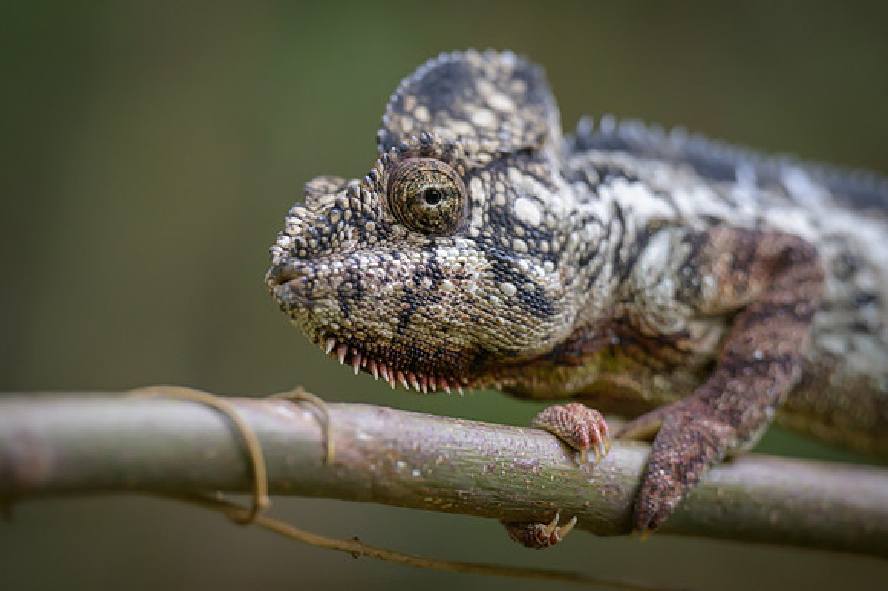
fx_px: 5738
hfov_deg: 8.8
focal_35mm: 233
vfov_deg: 5.9
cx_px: 397
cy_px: 231
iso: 1600
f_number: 4
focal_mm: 185
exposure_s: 1/800
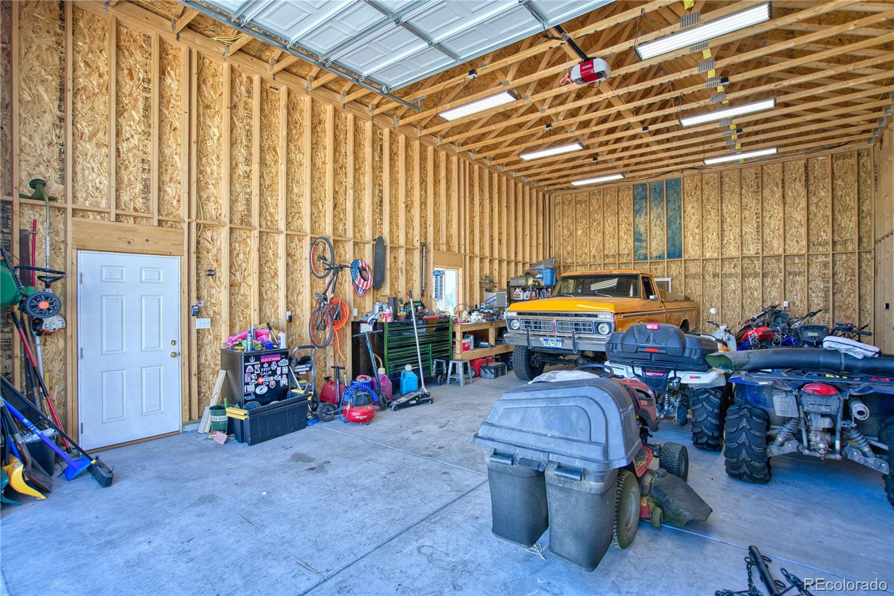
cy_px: 298
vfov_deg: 70.4
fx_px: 422
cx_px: 447
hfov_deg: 93.3
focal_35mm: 17
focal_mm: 17
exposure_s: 1/200
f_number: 4
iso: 500
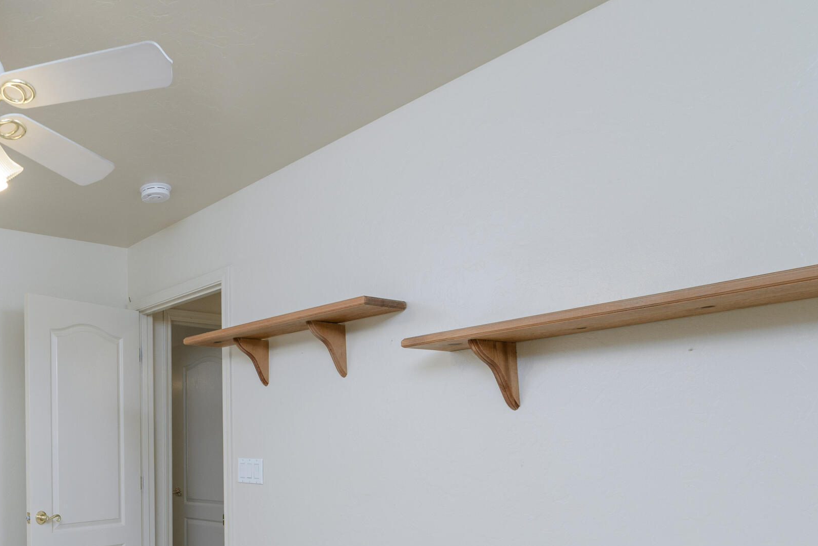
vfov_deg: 44.0
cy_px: 444
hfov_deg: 56.1
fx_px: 636
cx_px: 74
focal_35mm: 28
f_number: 7.1
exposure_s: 1/80
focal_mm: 15
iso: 100
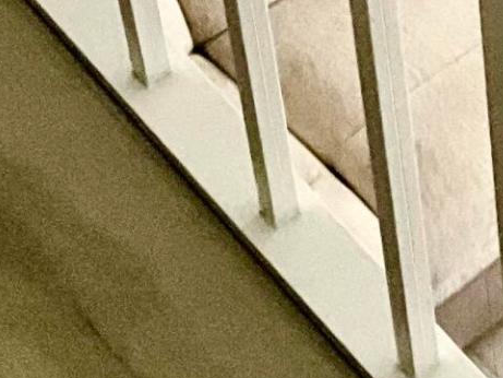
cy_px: -690
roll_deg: -6.4
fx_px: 2631
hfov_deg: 9.9
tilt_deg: -36.1
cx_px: 1094
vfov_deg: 7.4
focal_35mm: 181
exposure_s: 1/120
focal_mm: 3
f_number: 1.8
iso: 50
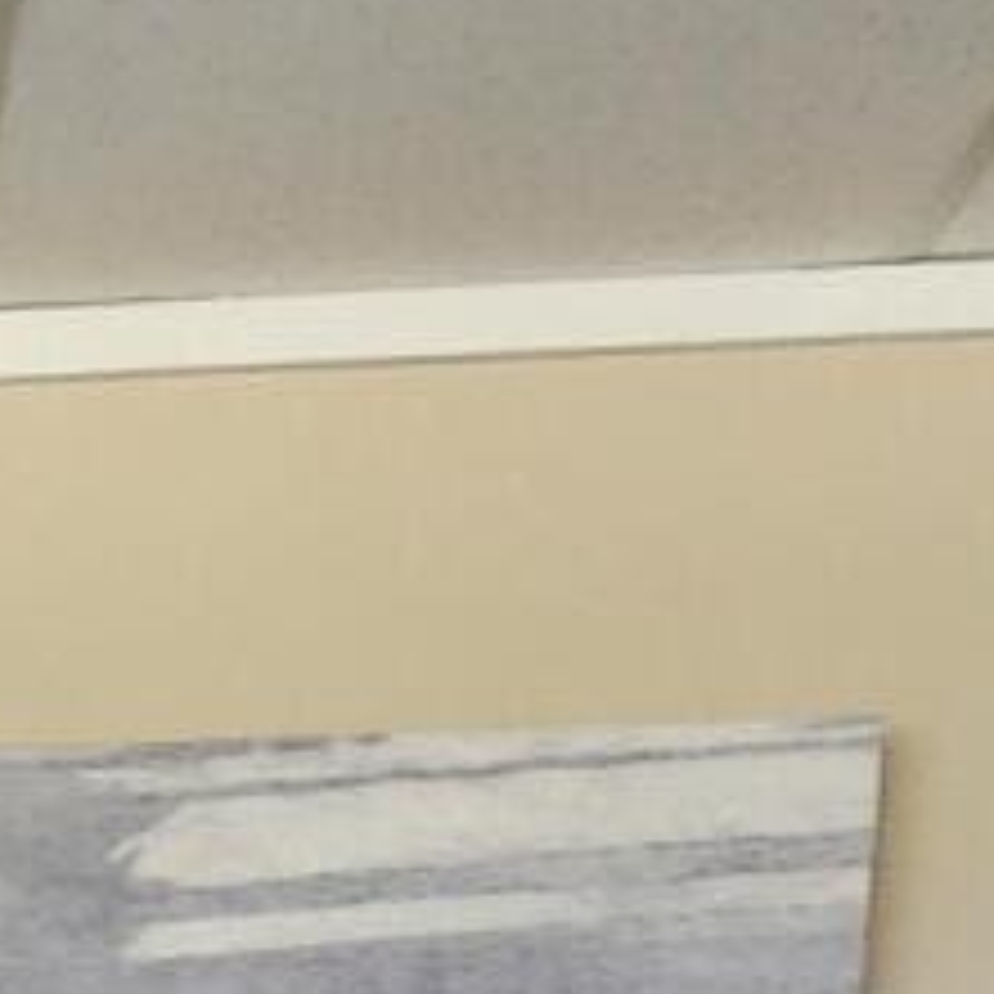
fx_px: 3379
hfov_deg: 14.7
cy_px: 2811
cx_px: -769
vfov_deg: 11.5
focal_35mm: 104
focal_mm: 2.2
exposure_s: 1/60
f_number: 2.2
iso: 125
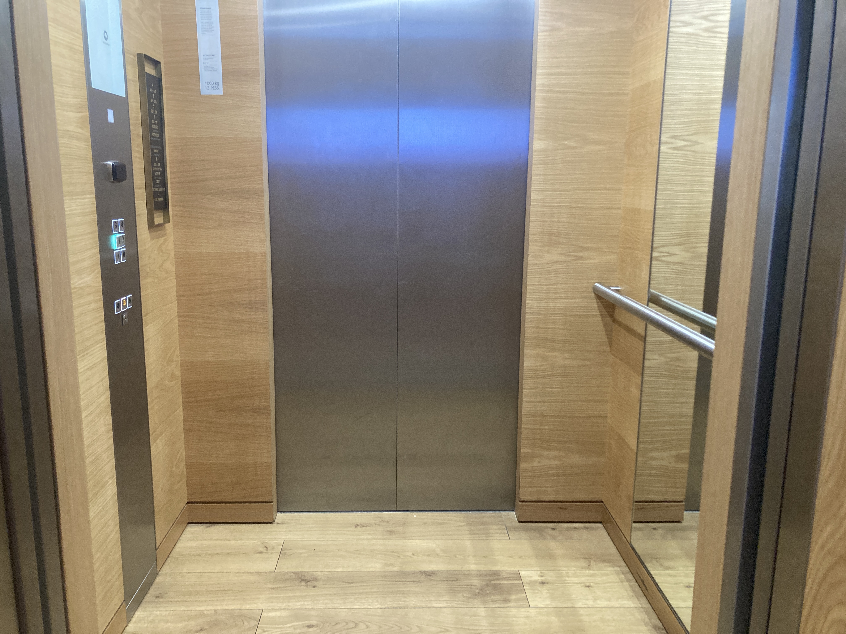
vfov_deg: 49.7
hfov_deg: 63.4
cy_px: 317
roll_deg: -0.5
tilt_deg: -9.8
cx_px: 423
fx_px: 684
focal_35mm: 28
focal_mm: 3.99
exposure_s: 1/41
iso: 320
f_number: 1.8
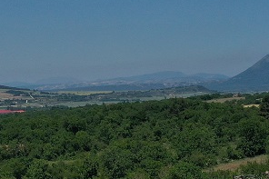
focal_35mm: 123
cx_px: 169
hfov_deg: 16.6
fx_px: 919
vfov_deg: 10.4
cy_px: 331
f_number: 7.1
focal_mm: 10.26
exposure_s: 1/800
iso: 100
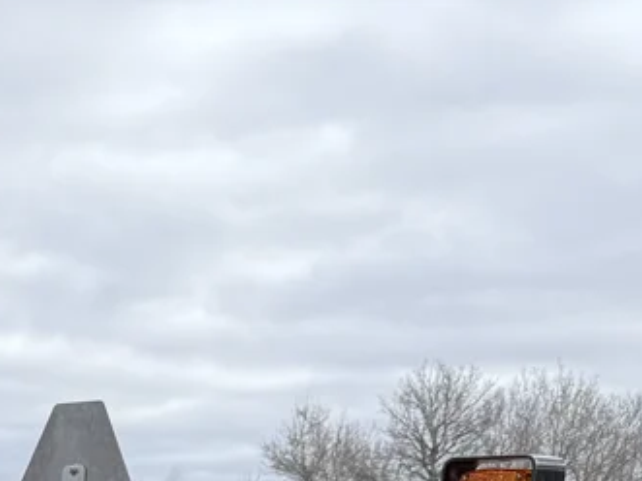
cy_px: 1148
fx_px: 2151
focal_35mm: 116
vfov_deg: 10.9
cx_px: -306
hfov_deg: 15.7
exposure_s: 1/2525
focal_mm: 6.76
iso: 80
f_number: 1.78
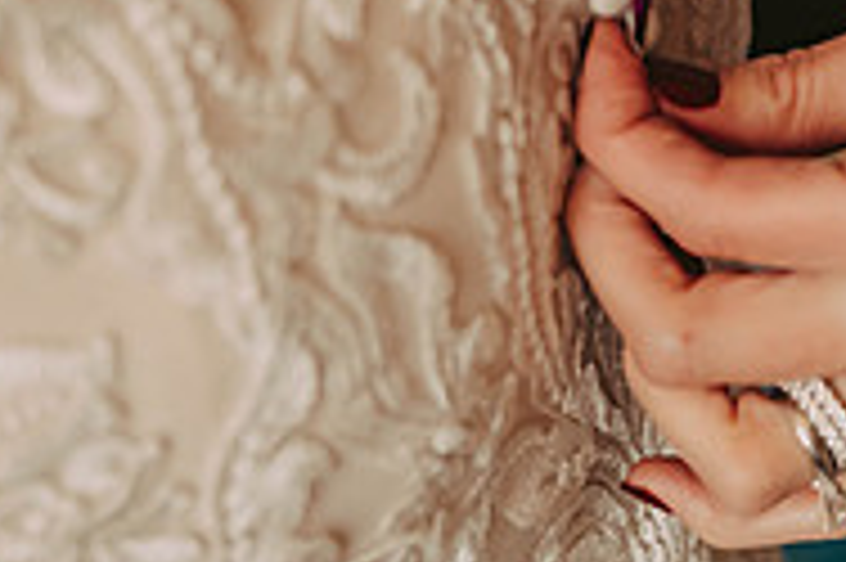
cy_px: 11
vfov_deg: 5.9
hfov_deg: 8.9
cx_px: 734
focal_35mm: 232
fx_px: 5447
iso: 800
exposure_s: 1/100
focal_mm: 75
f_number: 3.5
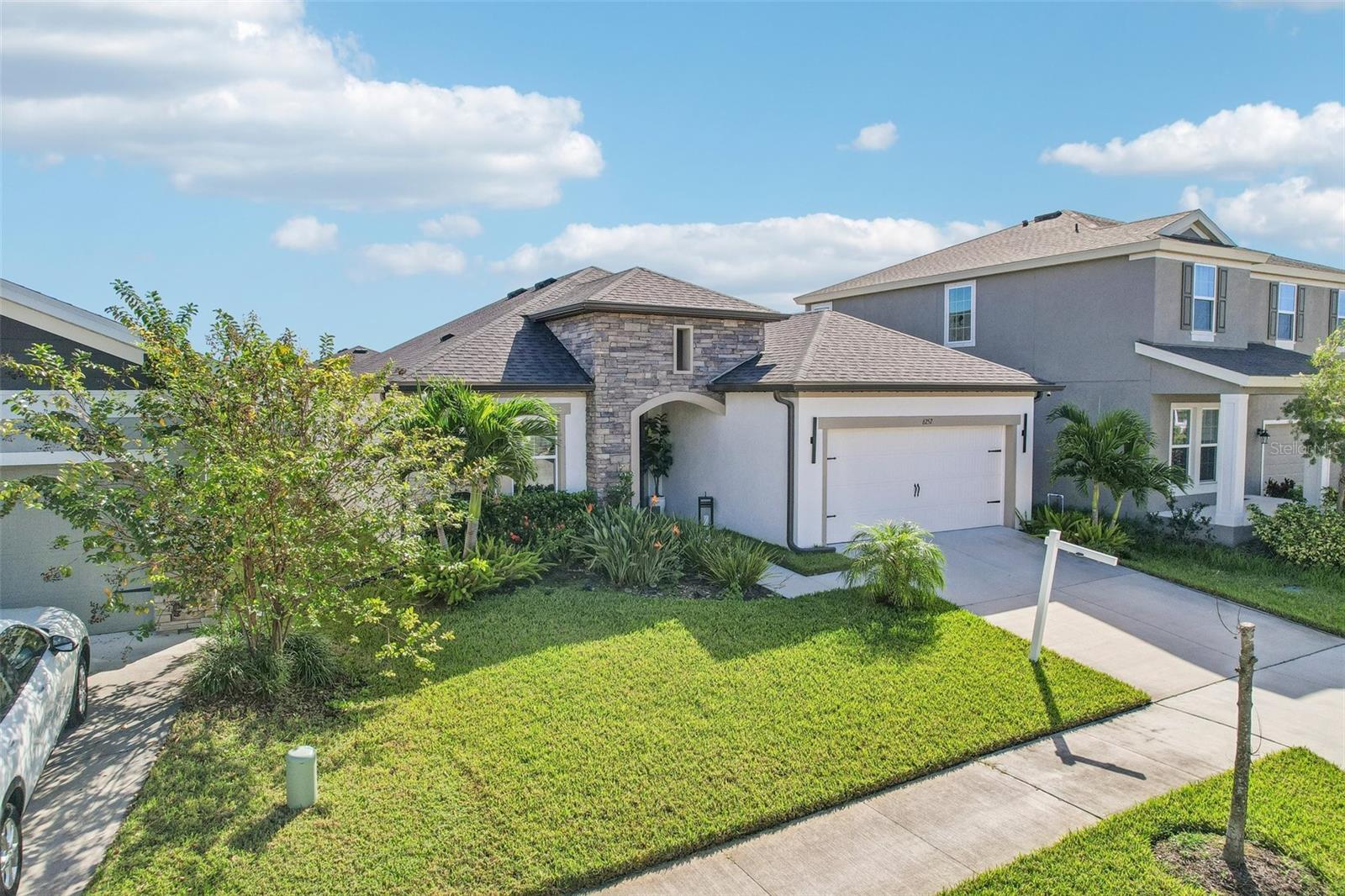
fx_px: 822
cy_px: 448
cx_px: 672
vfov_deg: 57.2
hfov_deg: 78.6
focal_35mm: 22
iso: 100
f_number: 2.8
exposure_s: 1/640
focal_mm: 8.4
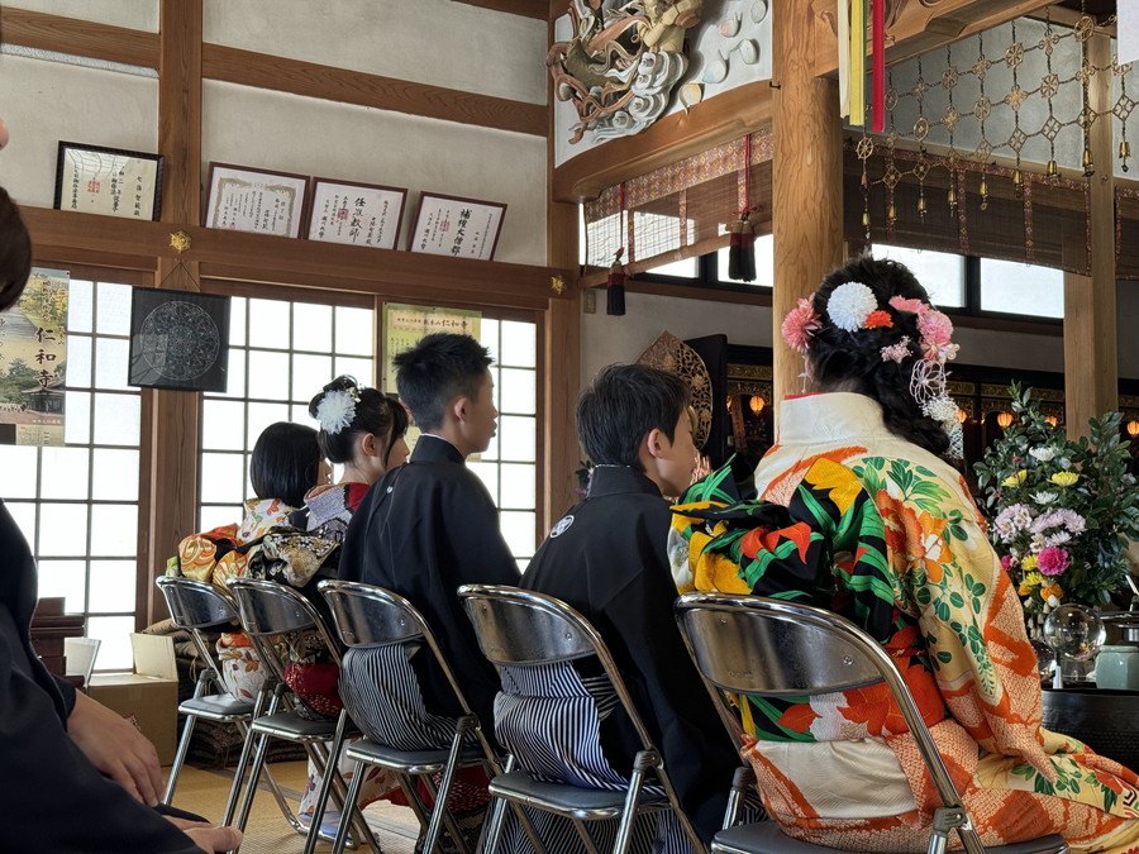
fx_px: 1579
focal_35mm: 48
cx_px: 570
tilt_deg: +4.2
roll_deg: -0.6
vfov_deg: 30.3
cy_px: 427
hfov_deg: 39.7
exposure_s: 1/60
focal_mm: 6.86
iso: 200
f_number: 1.78
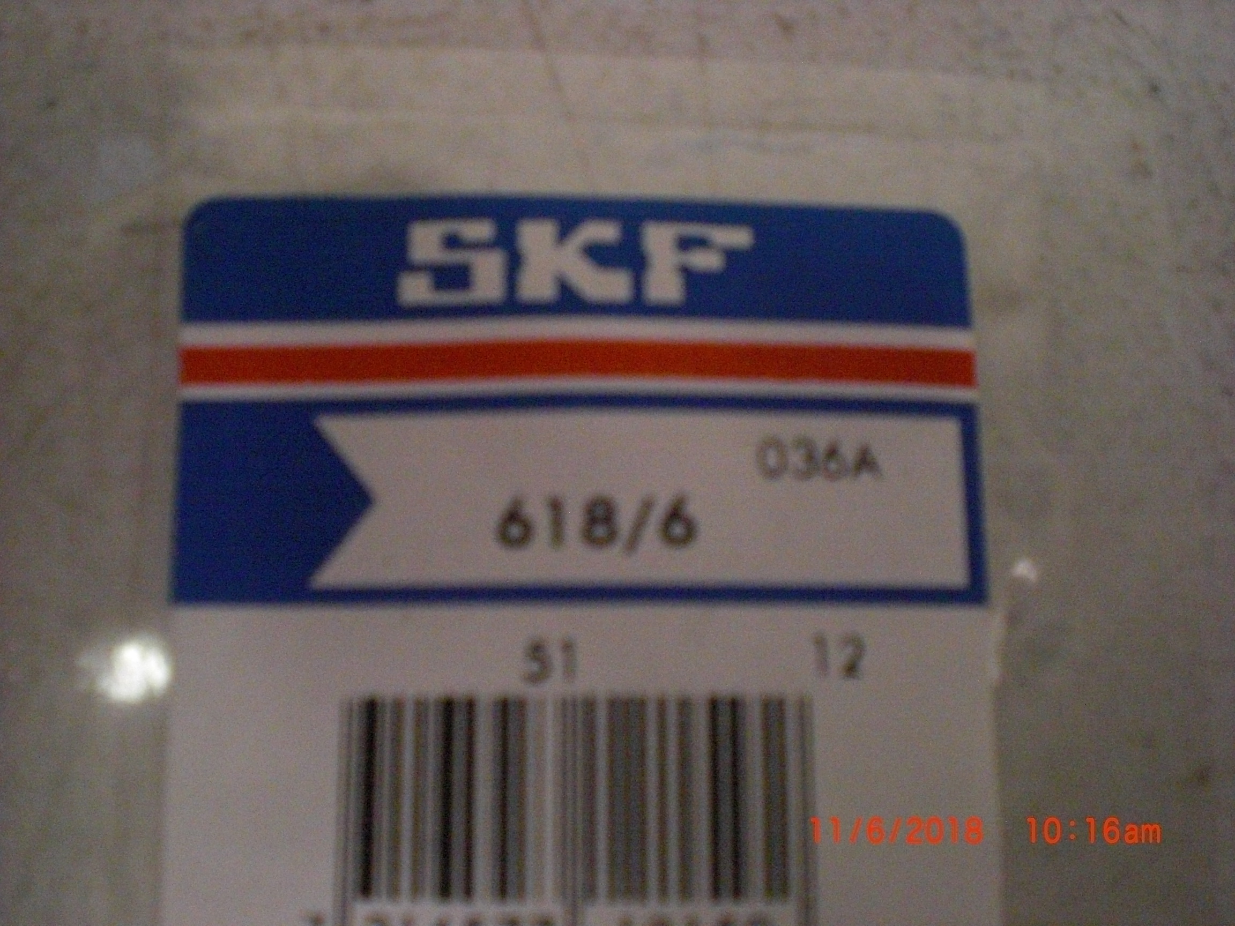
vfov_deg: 37.7
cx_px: 618
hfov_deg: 49.0
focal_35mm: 38
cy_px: 463
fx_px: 1356
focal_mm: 6.3
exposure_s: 1/100
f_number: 3.1
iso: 800
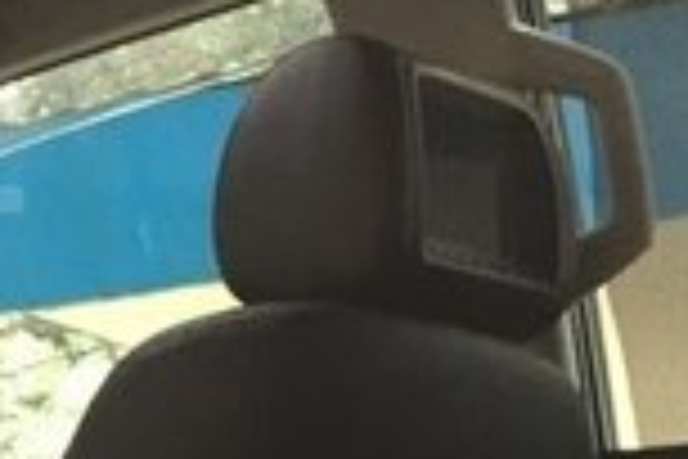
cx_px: -436
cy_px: 146
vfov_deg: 10.5
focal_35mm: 130
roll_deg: -2.4
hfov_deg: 14.4
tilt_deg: +15.4
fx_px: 2484
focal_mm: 4.15
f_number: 2.2
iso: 125
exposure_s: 1/33
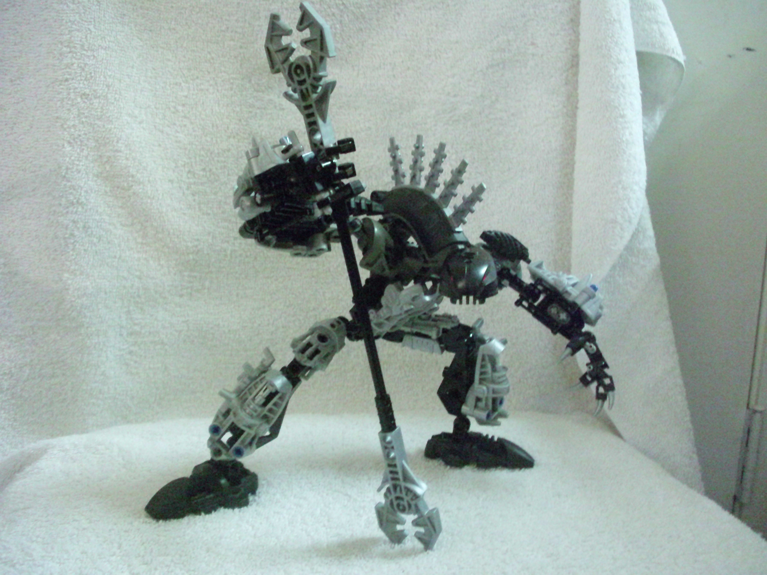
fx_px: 842
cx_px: 384
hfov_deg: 49.0
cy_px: 288
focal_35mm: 38
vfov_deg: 37.7
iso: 1600
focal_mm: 6.3
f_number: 3.1
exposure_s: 1/20
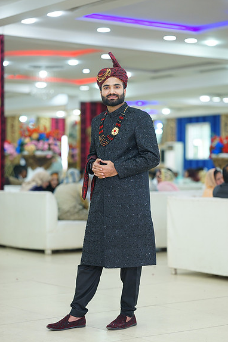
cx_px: 114
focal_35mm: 86
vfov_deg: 23.6
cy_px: 172
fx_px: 817
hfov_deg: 15.9
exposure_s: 1/160
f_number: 2
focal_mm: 85
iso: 400
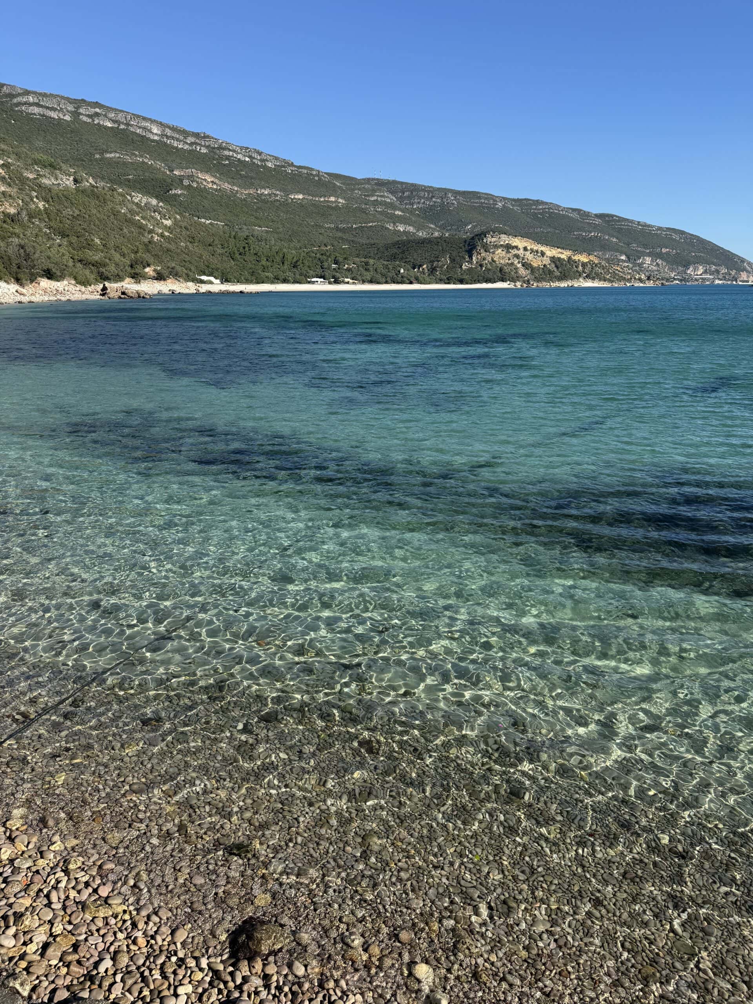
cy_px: 502
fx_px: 696
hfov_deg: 56.8
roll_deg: -0.7
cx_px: 376
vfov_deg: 71.6
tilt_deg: -16.7
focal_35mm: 24
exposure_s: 1/3584
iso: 80
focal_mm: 6.76
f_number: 1.78
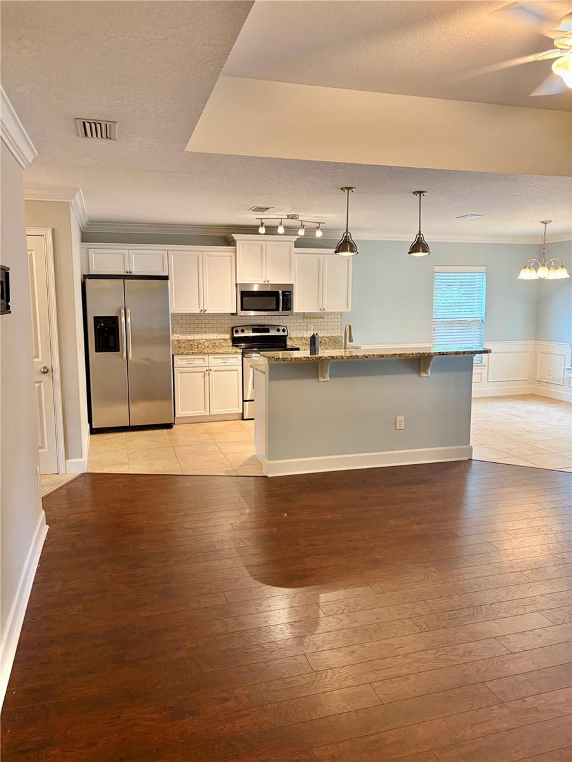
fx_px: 573
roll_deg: +0.5
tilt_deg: -6.1
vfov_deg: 67.3
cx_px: 286
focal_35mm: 26
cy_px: 381
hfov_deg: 53.1
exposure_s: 1/60
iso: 125
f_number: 1.6
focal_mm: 5.96
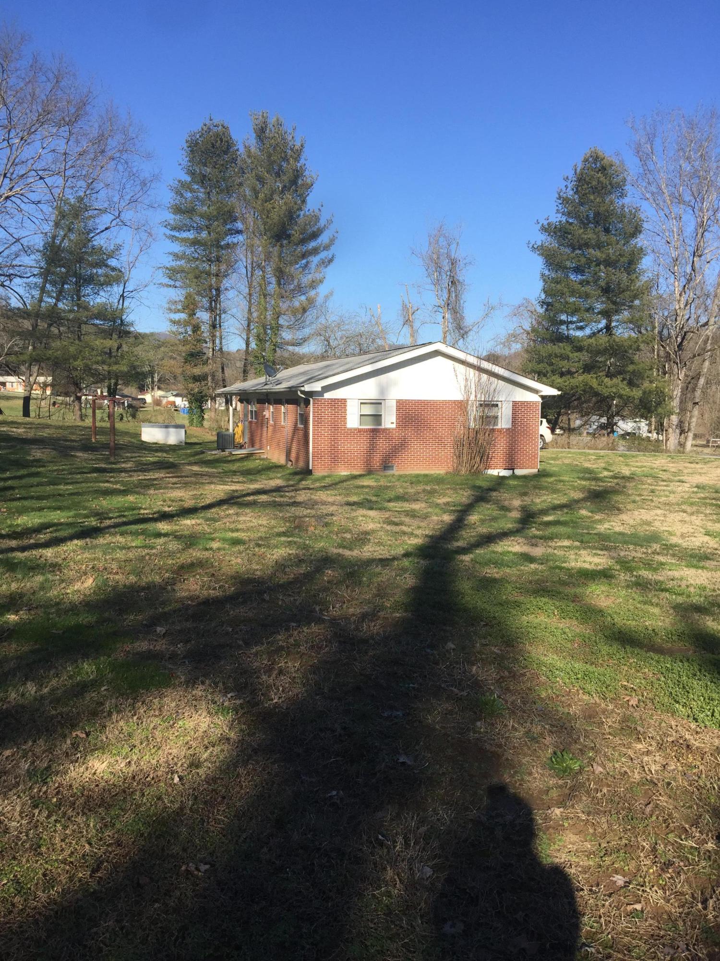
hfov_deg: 48.2
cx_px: 360
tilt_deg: -3.9
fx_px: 804
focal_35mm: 29
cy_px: 480
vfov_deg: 61.7
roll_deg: -0.5
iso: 32
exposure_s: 1/1522
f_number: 2.2
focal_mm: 4.15
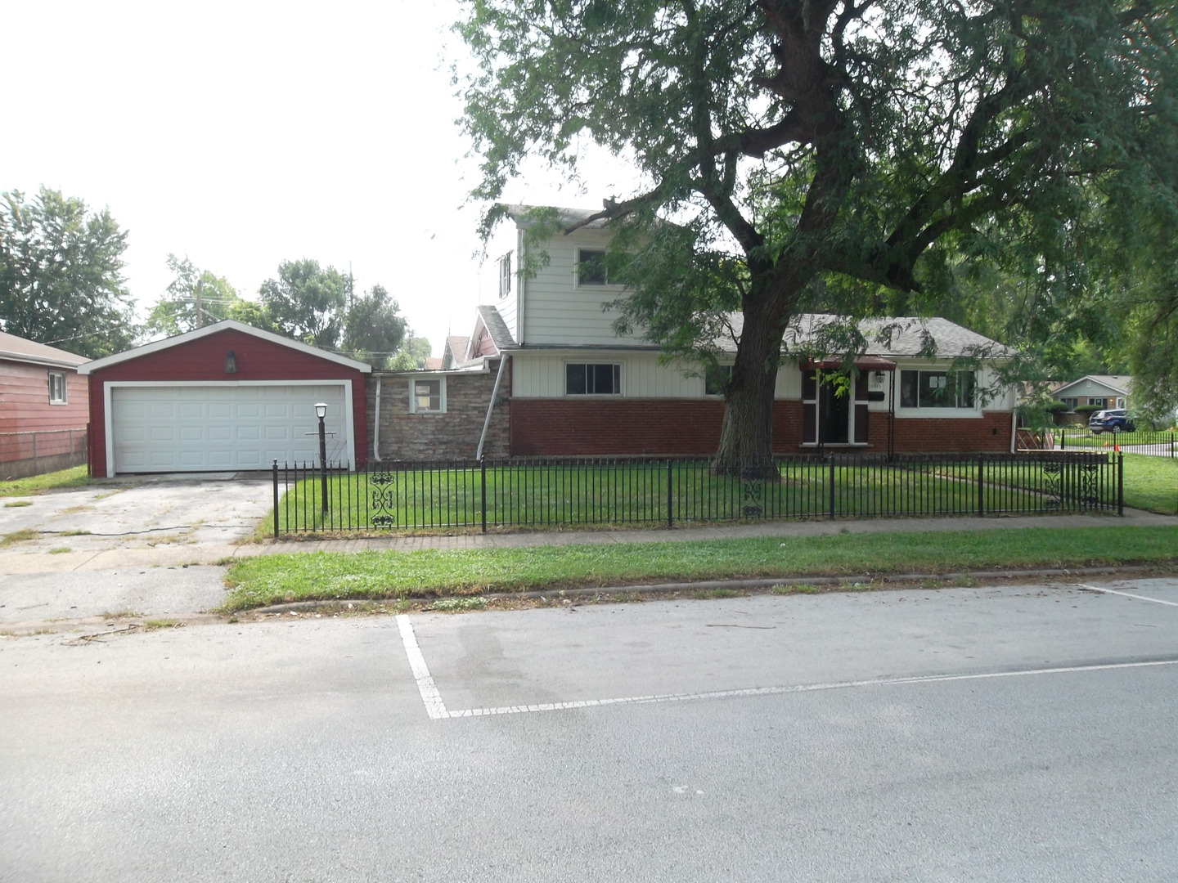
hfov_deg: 65.3
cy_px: 442
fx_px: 919
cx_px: 589
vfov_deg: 51.4
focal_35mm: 27
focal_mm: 4.9
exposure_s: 1/180
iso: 80
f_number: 3.5
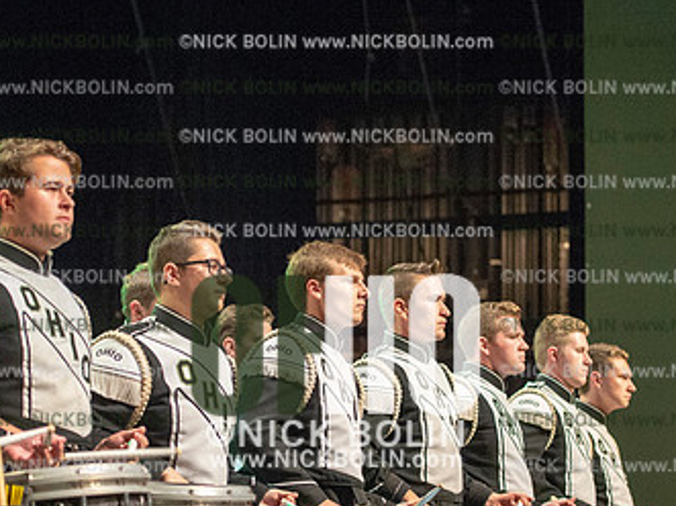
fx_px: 2304
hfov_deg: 16.7
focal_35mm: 118
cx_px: 335
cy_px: 371
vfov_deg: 12.5
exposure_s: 1/800
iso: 8000
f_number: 2.8
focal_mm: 70
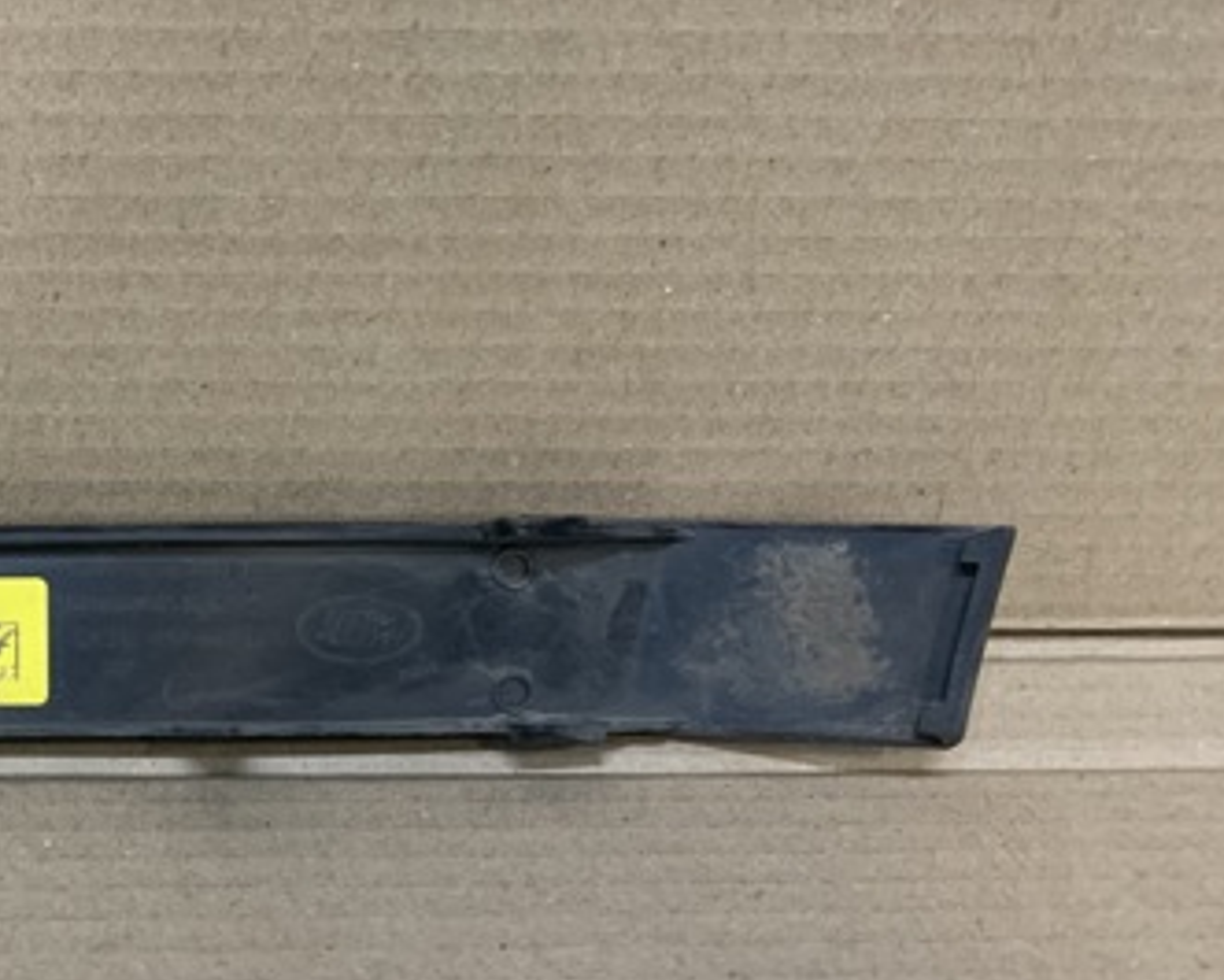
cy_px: 464
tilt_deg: -31.7
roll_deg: -0.8
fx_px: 1776
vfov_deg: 30.8
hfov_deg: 35.3
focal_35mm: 49
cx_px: 74
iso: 250
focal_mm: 4.25
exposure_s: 1/33
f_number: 1.8
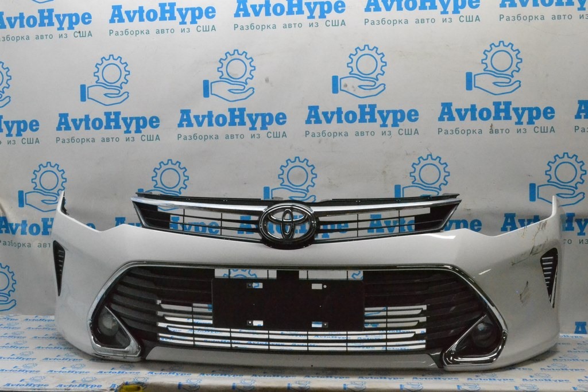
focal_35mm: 44
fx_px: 711
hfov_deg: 45.0
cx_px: 294
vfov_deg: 30.9
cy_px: 196
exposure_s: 1/100
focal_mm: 29
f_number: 14
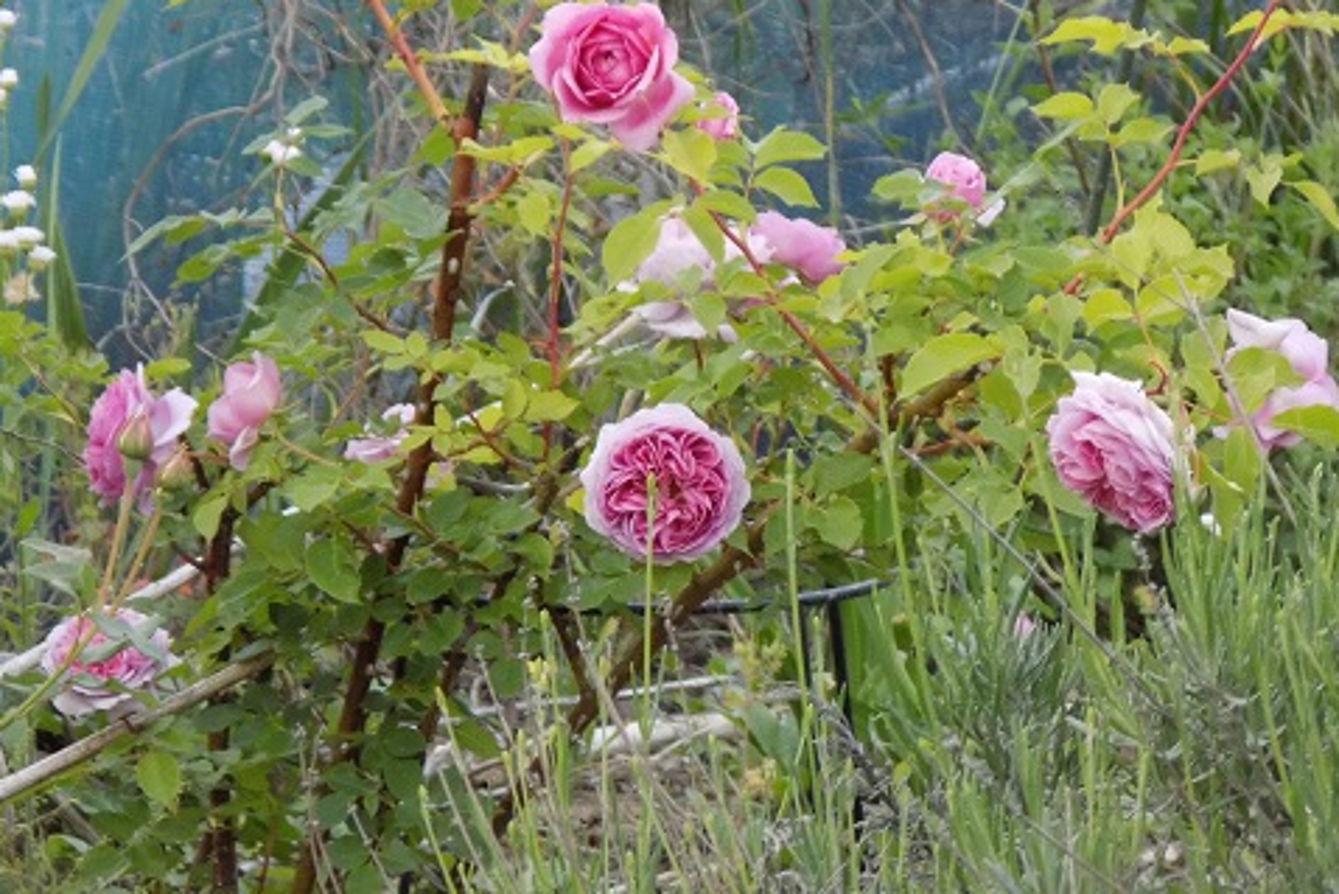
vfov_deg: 3.3
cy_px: 412
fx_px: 15625
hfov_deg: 4.9
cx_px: 670
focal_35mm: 420
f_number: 5.9
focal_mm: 71.5
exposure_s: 1/40
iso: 400
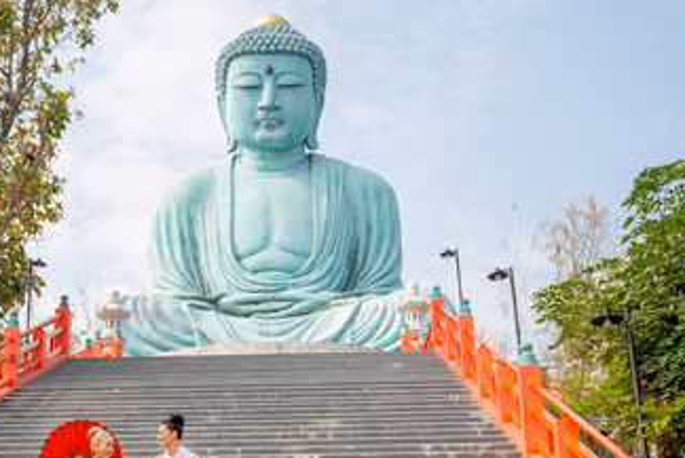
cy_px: 344
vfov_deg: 22.5
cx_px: 241
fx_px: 1143
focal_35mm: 60
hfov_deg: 33.1
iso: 200
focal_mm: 38
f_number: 2.8
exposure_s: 1/2000
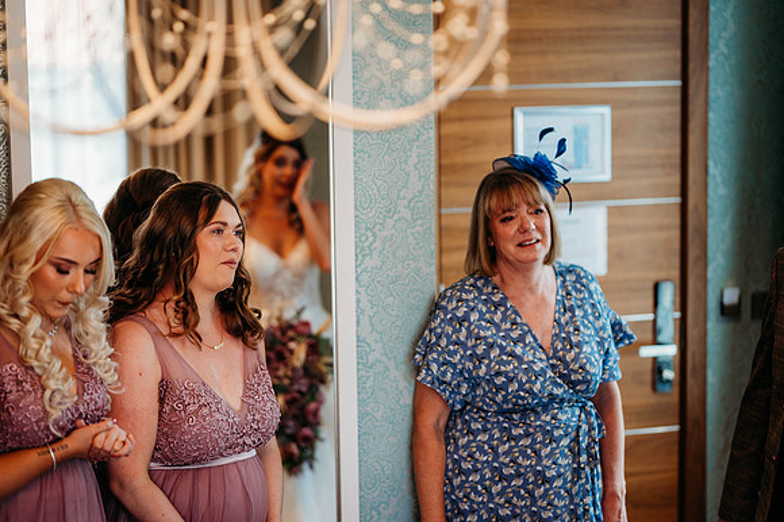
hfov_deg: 23.9
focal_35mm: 85
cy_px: 261
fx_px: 1850
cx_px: 392
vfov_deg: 16.1
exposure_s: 1/200
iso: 280
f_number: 2
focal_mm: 85
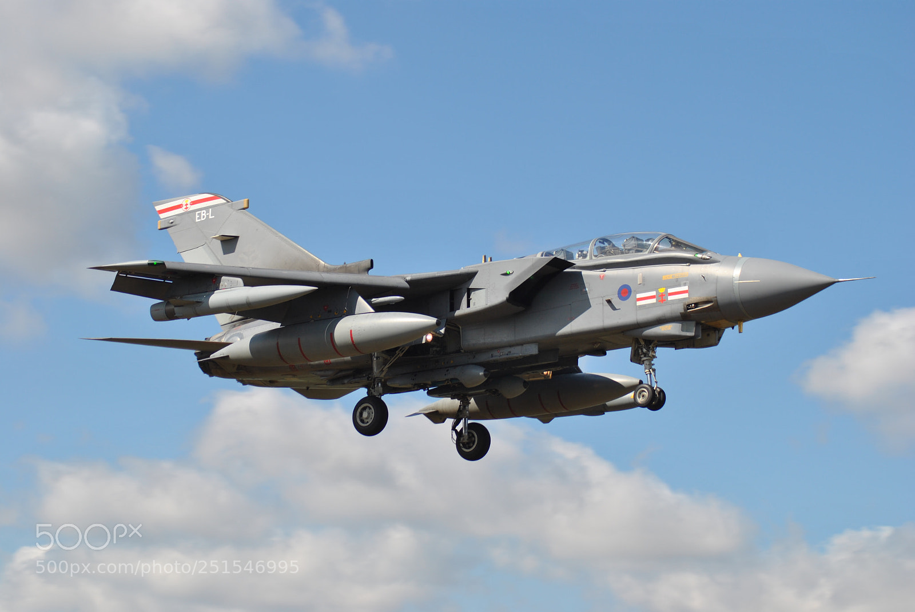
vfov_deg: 13.1
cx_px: 458
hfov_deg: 19.4
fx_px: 2672
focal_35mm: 105
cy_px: 306
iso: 100
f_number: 6.3
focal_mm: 70
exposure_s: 1/640
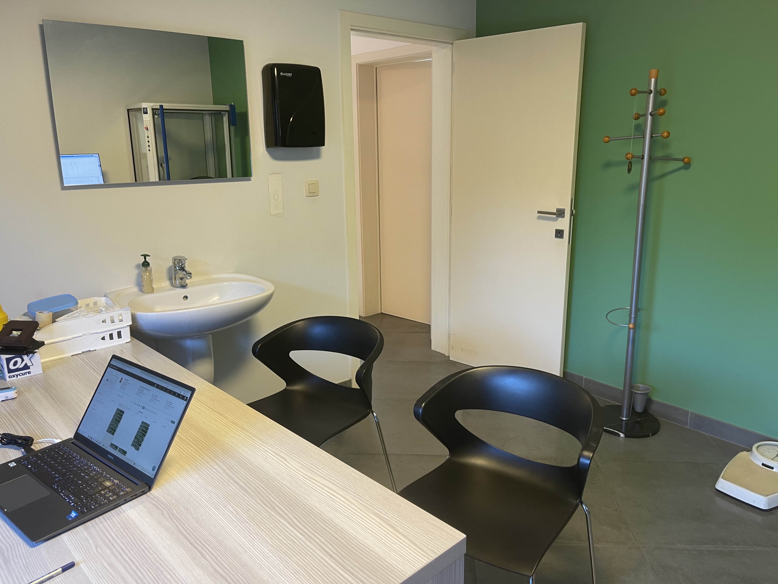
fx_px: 562
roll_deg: +1.1
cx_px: 389
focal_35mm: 25
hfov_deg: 69.4
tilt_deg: -15.1
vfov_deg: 54.9
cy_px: 292
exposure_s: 1/50
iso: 80
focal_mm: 5.1
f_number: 1.6
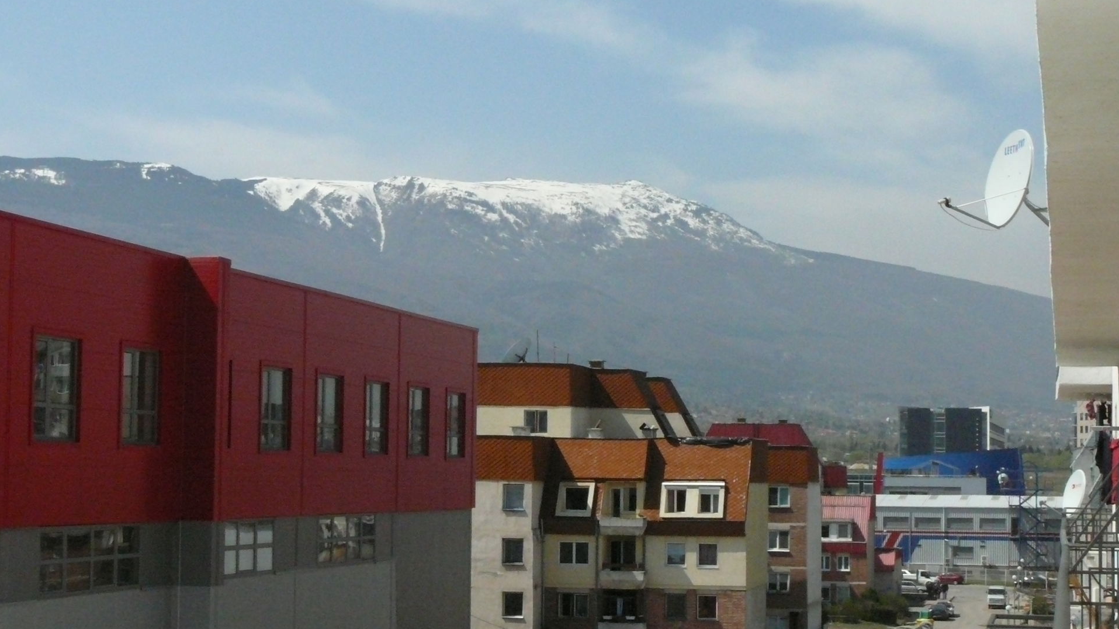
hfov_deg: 29.7
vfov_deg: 17.0
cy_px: 367
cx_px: 560
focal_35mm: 71
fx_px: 2107
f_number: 6.3
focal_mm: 9.7
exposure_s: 1/2000
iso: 400
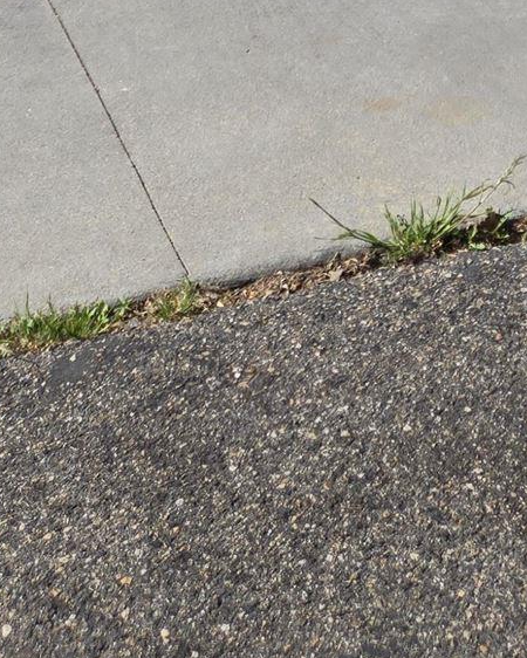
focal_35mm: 92
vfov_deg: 16.1
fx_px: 1793
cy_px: -667
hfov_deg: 16.5
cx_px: 474
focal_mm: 5.4
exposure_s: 1/1941
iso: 25
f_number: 1.8
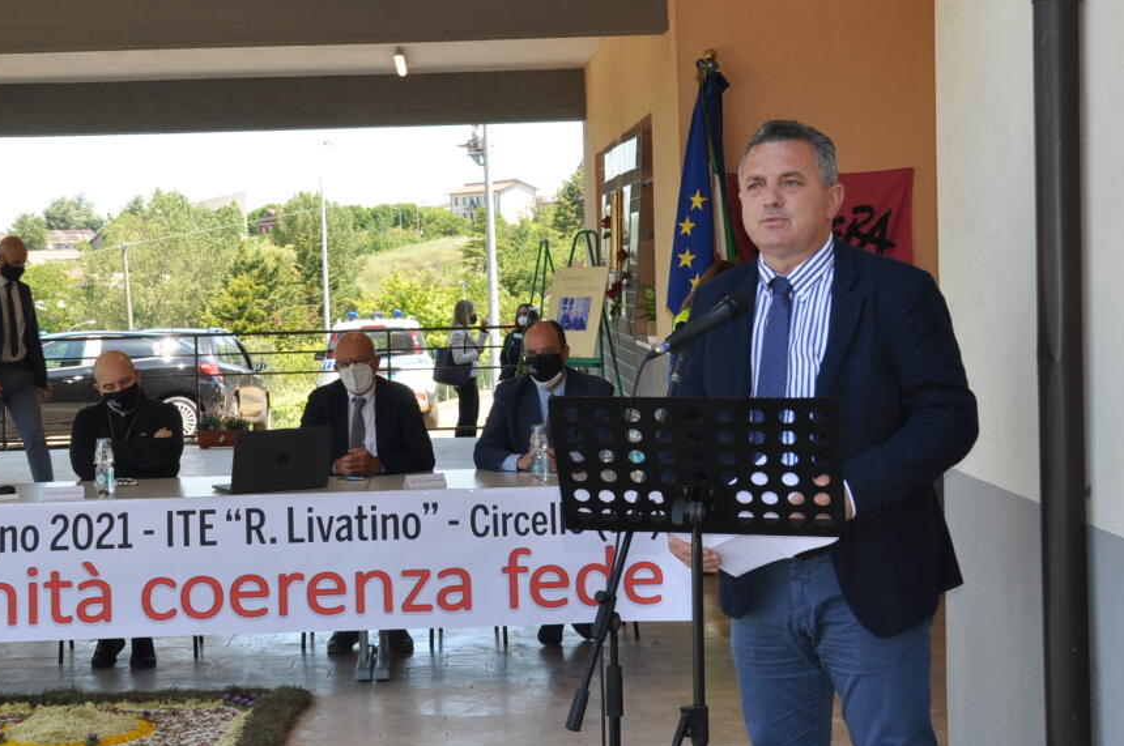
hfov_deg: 30.0
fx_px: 2089
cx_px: 452
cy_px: 352
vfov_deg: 20.3
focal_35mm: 67
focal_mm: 32
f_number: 10
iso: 200
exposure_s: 1/80
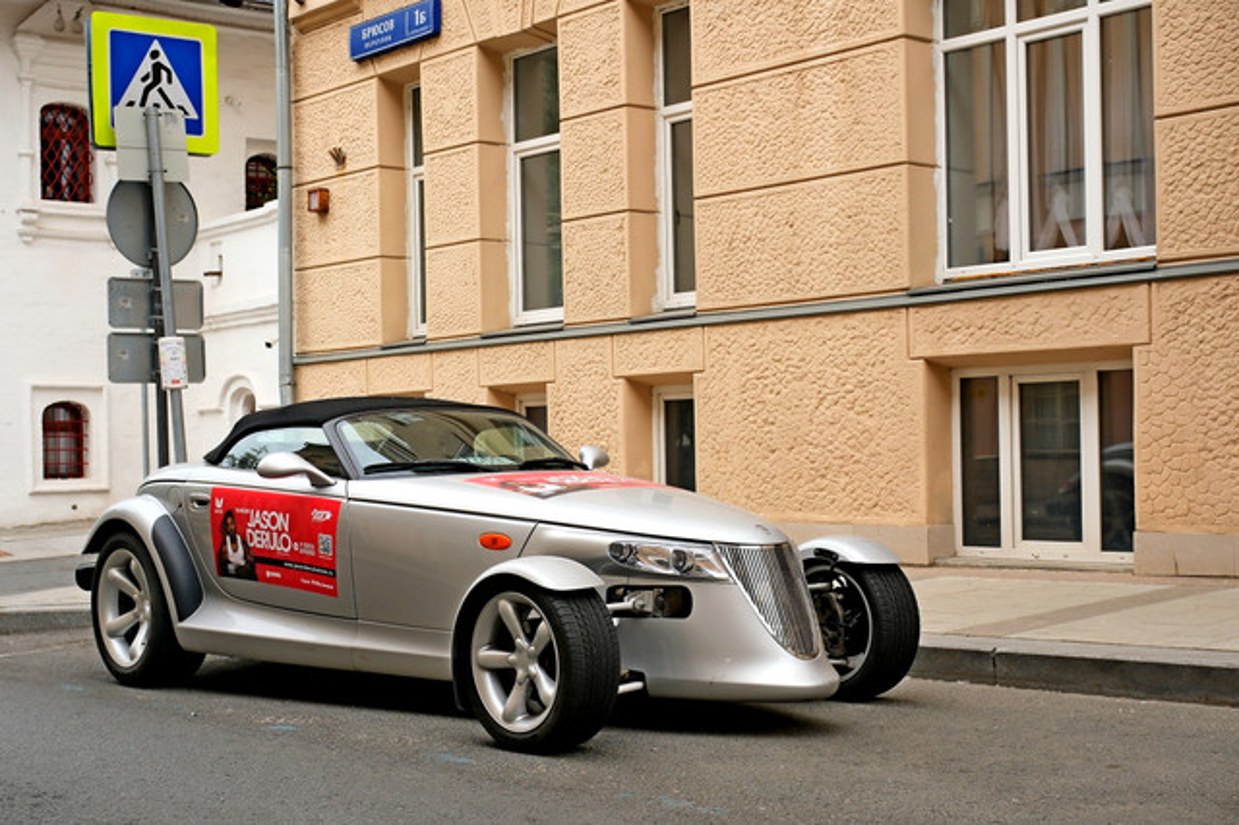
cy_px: 412
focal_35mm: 41
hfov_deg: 47.4
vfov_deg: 32.6
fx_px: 1410
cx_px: 620
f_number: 7.1
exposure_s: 1/280
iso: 640
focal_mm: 27
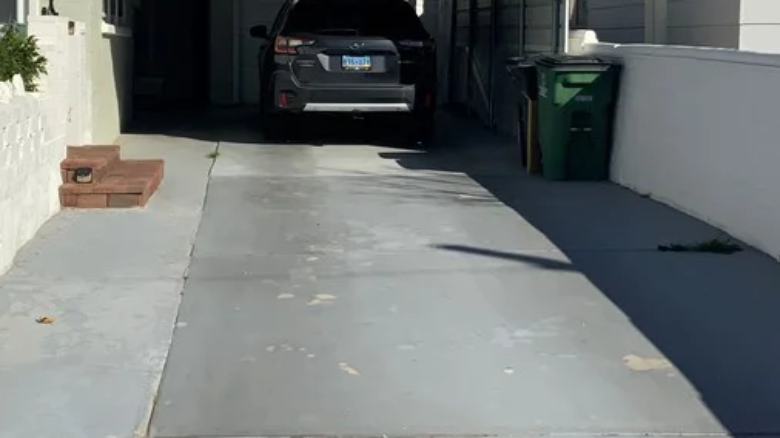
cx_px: 388
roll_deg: -1.3
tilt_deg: -3.1
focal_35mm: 64
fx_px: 1323
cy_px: 103
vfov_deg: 18.7
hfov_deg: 32.8
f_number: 1.8
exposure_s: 1/4405
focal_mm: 3
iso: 20
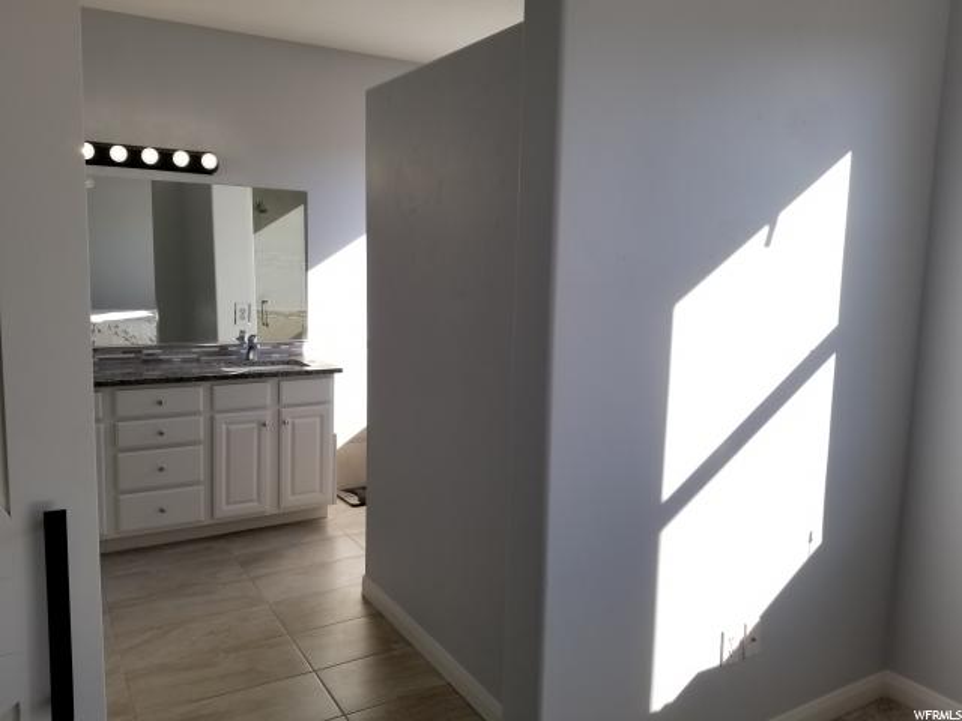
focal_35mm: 26
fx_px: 723
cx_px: 481
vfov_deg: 53.1
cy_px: 360
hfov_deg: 67.3
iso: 50
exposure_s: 1/554
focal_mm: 4.25
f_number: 1.7
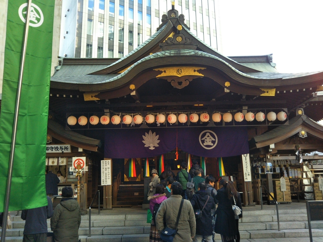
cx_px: 162
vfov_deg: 46.8
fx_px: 280
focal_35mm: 30
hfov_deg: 60.0
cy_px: 121
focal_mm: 4
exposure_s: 1/146
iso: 55
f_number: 2.2
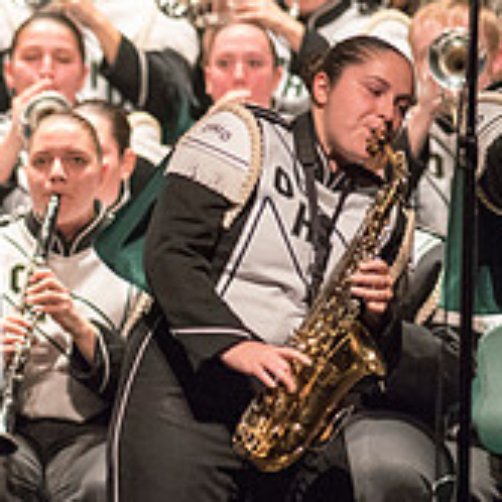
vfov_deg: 2.0
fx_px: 14586
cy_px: 340
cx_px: -224
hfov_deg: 2.0
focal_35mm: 889
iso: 4000
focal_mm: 300
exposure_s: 1/500
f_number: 2.8
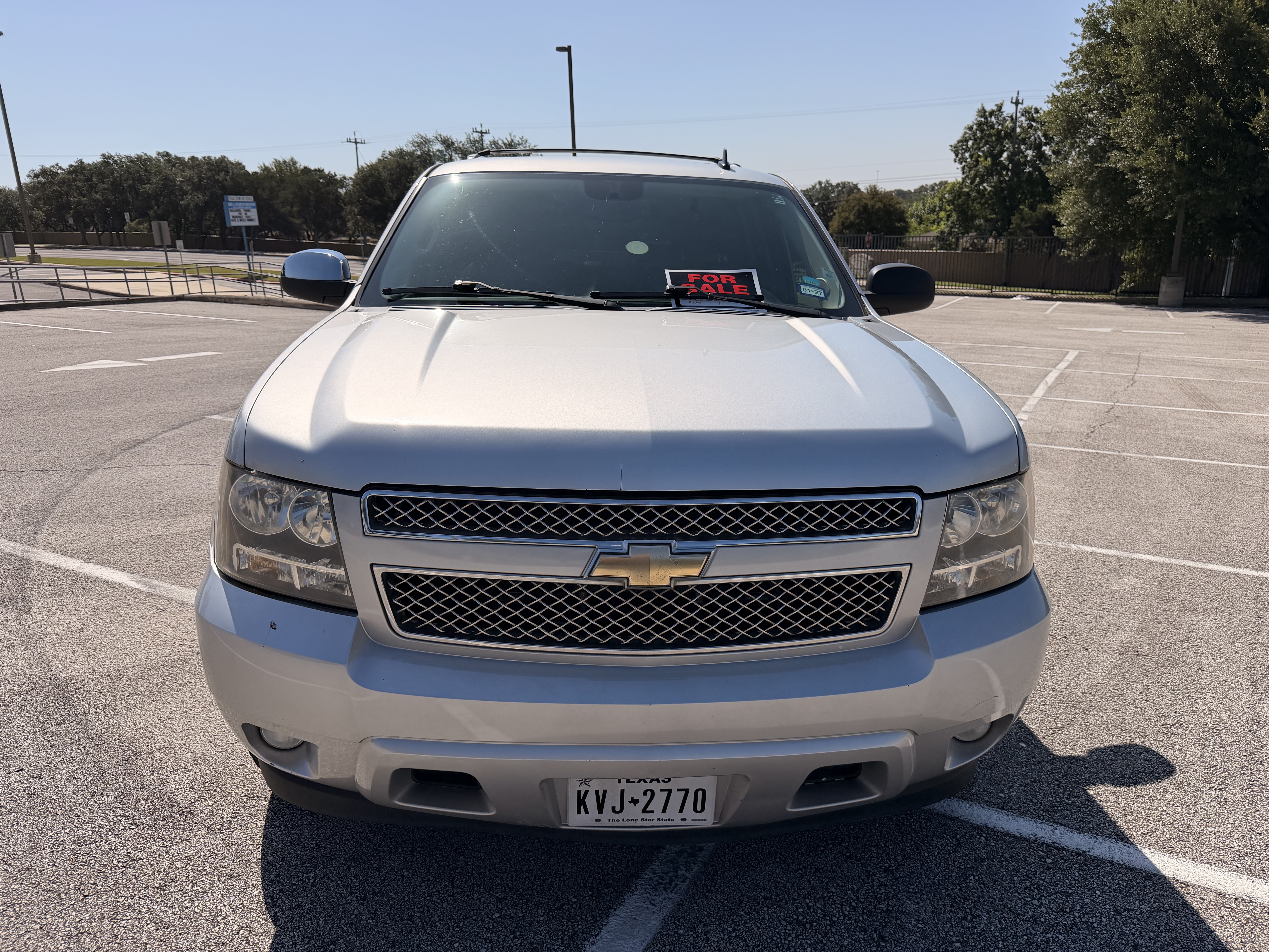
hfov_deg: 71.6
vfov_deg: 56.8
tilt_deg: -16.6
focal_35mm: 24
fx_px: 880
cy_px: 476
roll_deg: +3.4
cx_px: 634
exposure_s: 1/11905
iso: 100
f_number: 1.78
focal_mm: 6.76
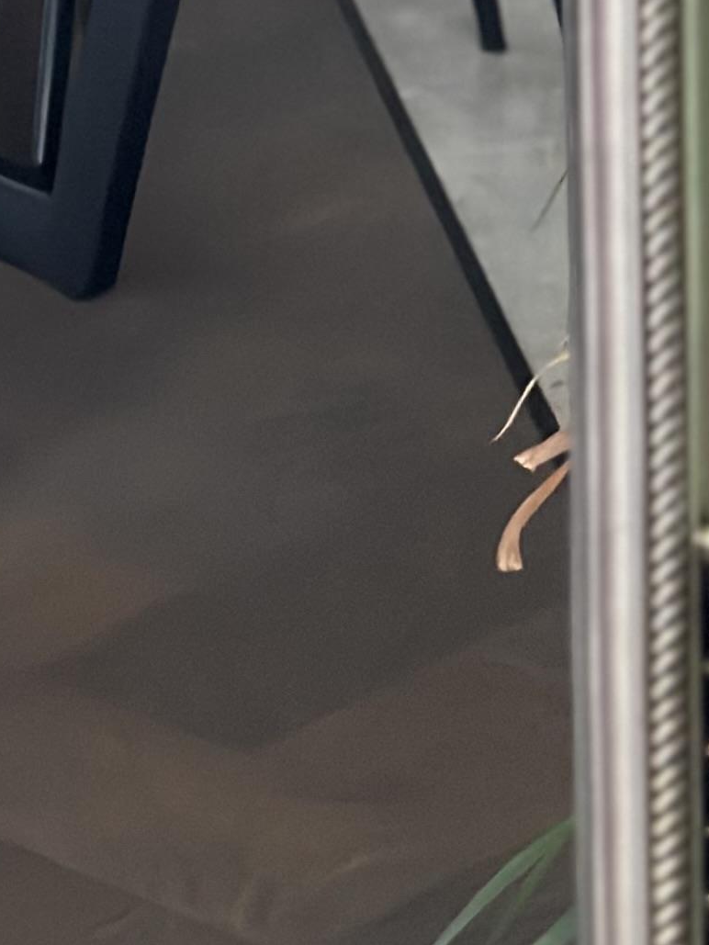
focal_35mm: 188
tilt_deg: -20.0
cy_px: -832
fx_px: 5133
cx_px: -666
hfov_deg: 7.6
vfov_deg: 9.9
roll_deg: +3.6
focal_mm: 6.86
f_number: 1.78
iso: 640
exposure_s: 1/40
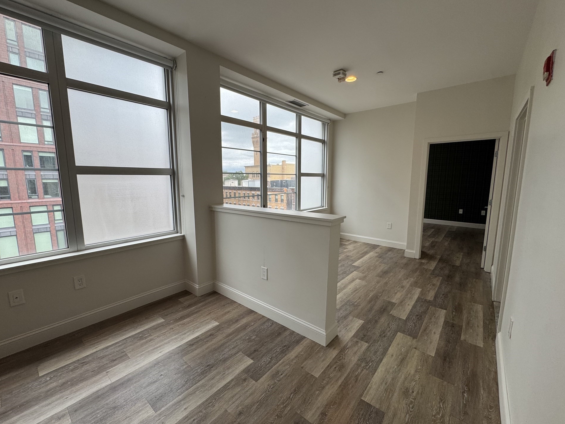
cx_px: 276
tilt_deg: -7.2
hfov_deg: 98.1
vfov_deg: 81.8
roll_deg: +0.5
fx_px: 245
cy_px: 211
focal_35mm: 15
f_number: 2.2
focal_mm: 2.22
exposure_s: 1/183
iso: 40
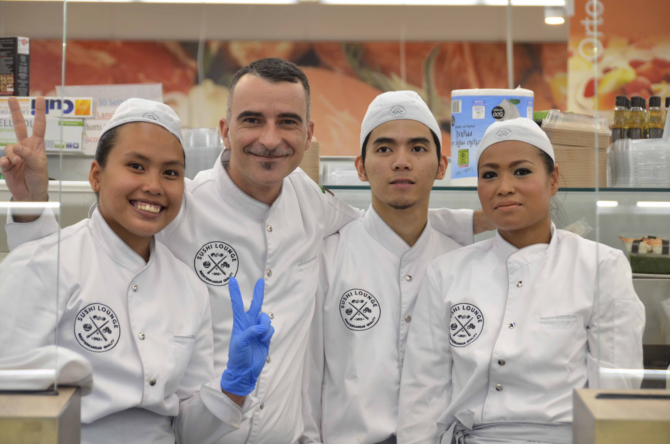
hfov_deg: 16.7
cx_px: 335
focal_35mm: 123
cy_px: 222
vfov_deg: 11.1
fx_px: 2284
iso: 720
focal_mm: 82
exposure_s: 1/60
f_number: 5.6
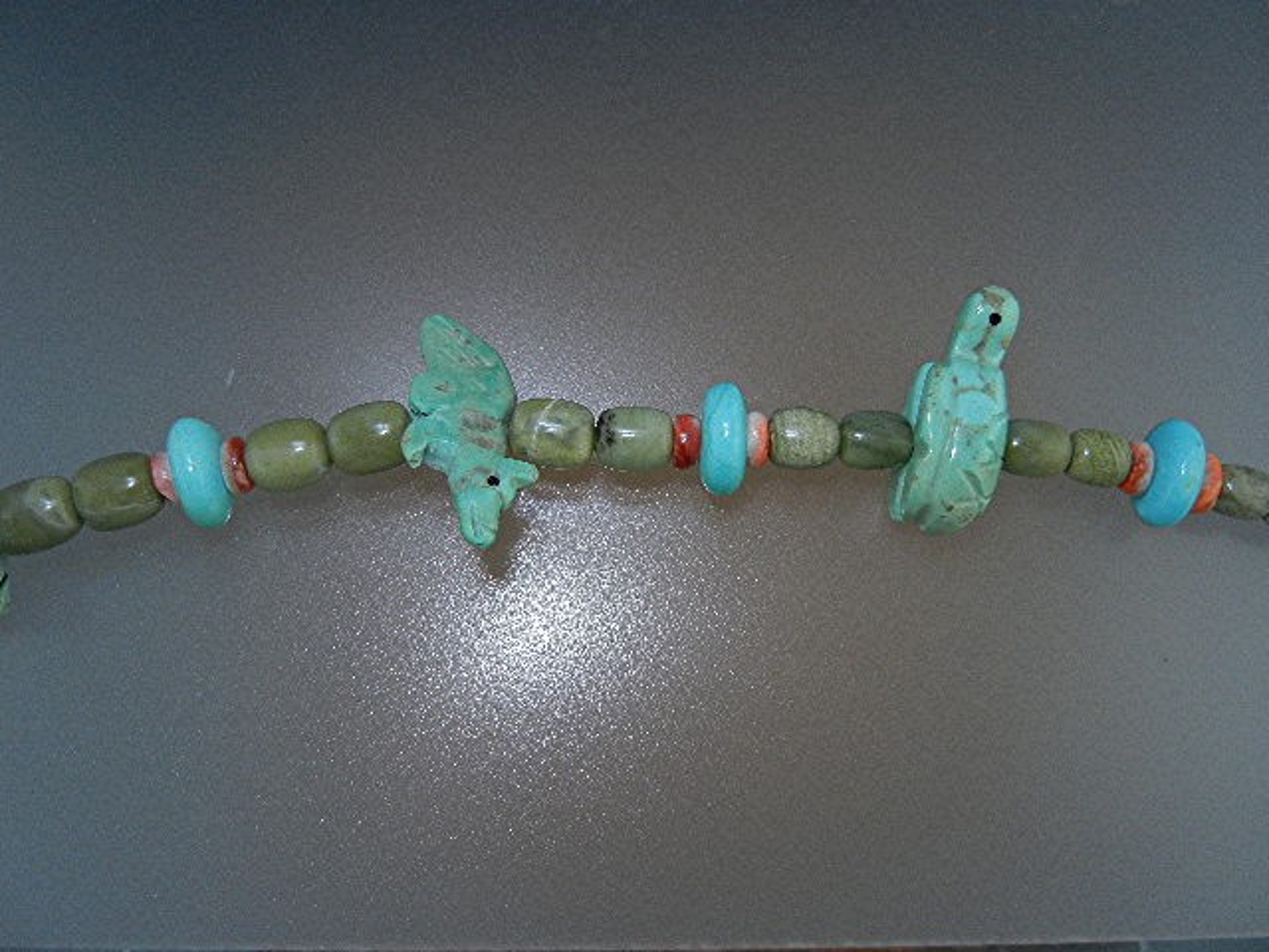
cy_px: 476
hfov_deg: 47.9
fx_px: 1430
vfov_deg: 36.8
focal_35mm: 39
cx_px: 634
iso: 200
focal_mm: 7.1
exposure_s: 1/30
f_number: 3.7
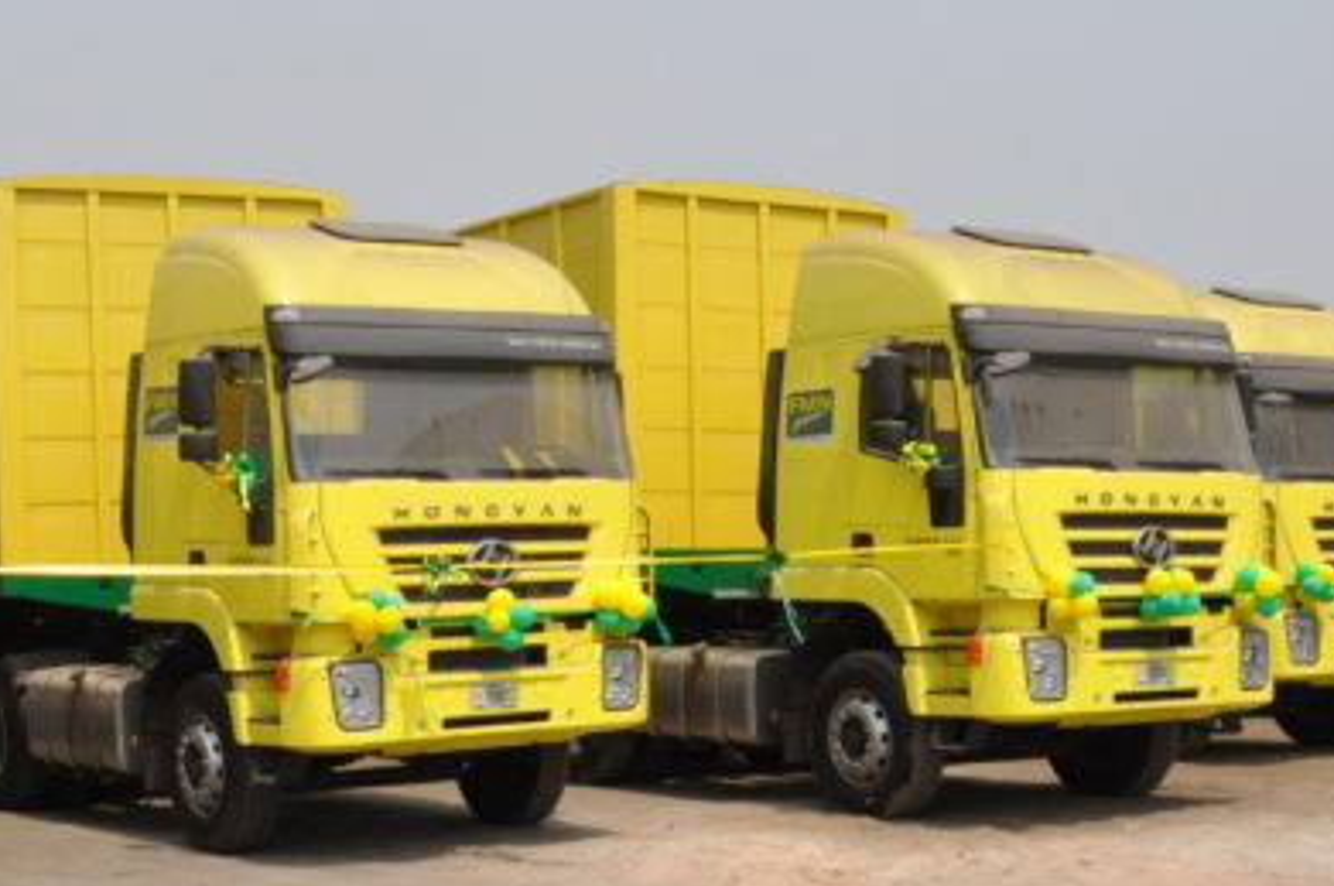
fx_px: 2294
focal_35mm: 62
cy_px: 458
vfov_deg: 21.9
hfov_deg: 32.2
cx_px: 482
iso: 1250
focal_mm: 21
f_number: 16
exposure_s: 1/800
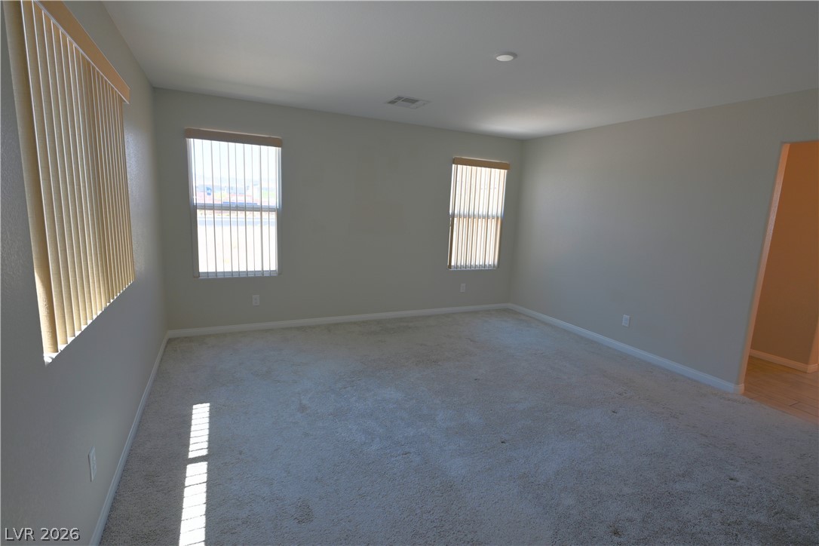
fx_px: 409
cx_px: 410
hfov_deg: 90.0
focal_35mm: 18
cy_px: 273
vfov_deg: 67.4
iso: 100
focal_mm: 12
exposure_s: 1/80
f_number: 4.5
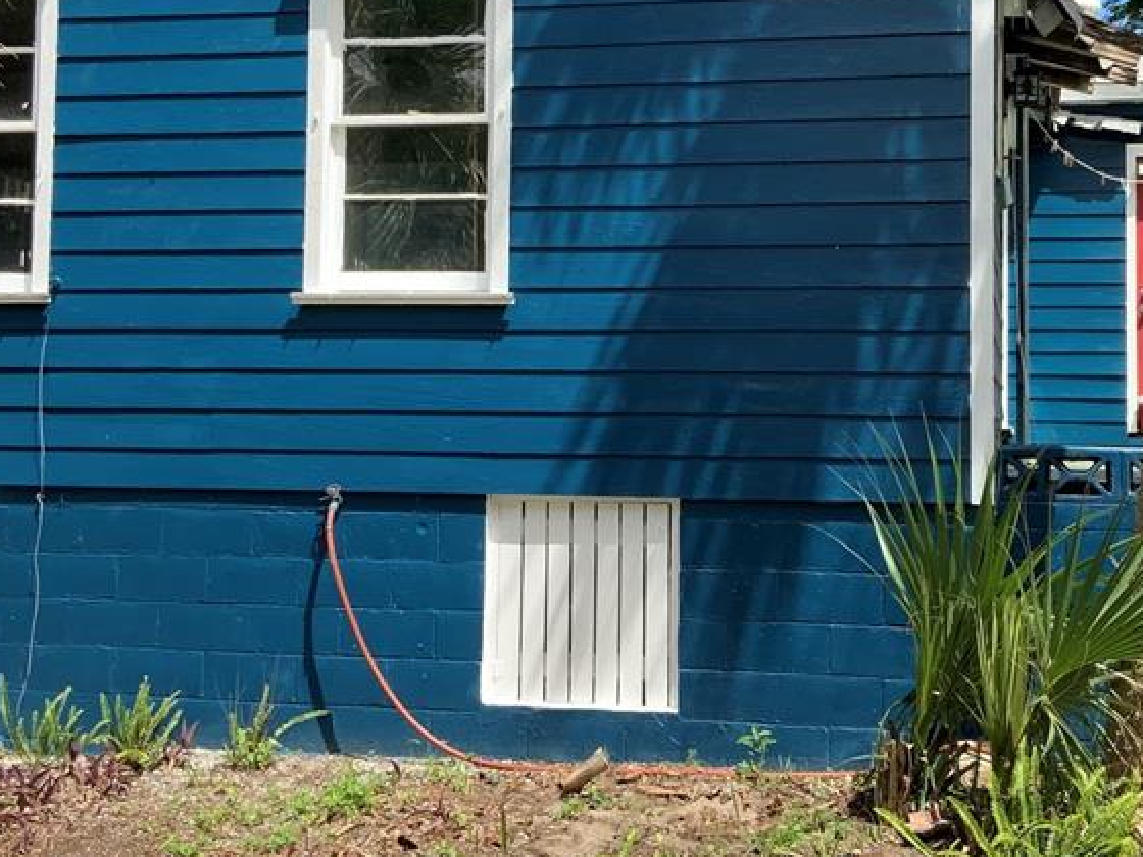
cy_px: 298
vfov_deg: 27.4
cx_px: 661
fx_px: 1750
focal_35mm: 53
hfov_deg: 36.1
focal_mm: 3
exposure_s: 1/1015
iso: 16
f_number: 1.8
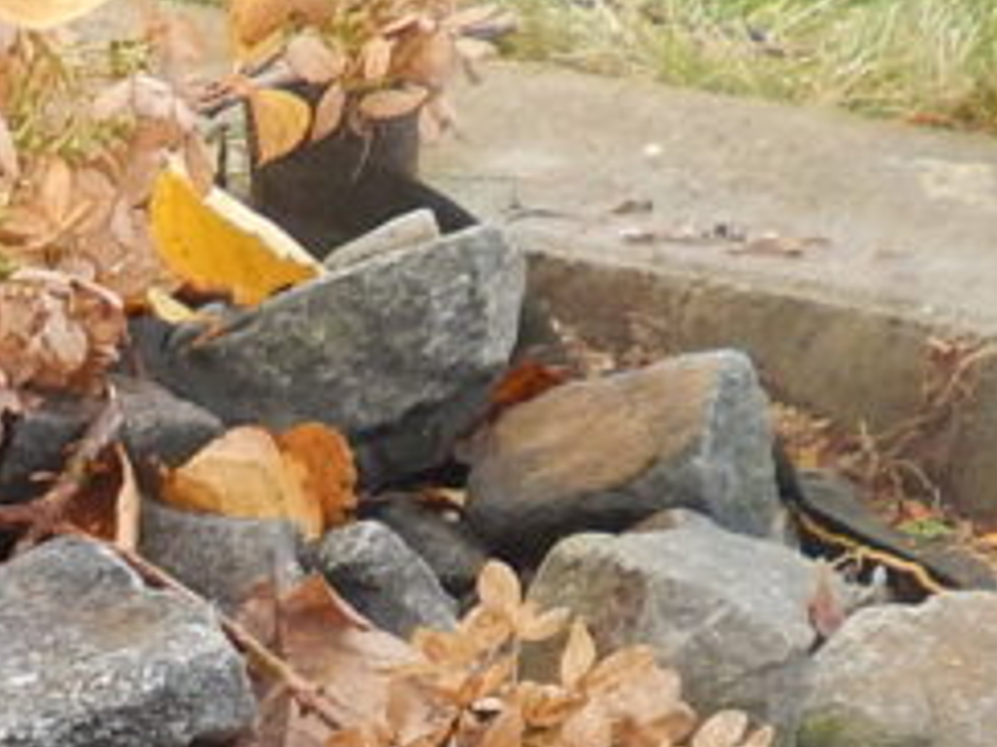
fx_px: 2792
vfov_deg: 13.0
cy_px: 1551
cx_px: -989
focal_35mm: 97
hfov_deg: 15.9
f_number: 3
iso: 125
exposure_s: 1/100
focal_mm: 4
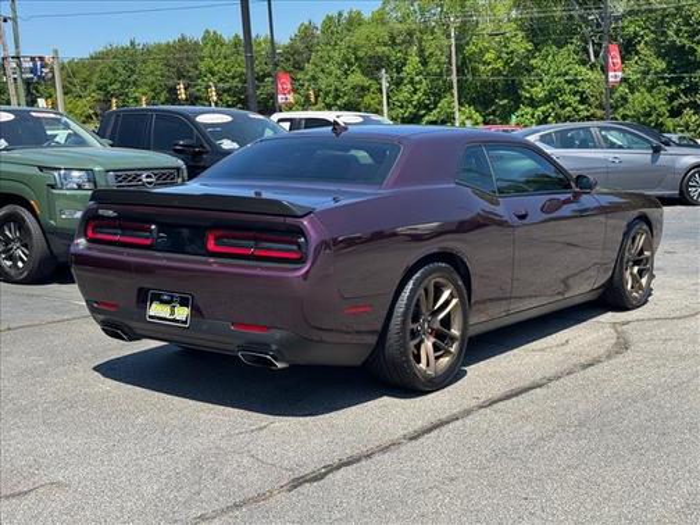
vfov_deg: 30.3
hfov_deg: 39.7
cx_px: 350
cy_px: 262
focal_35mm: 48
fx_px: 971
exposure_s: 1/2252
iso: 64
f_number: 1.78
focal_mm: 6.76
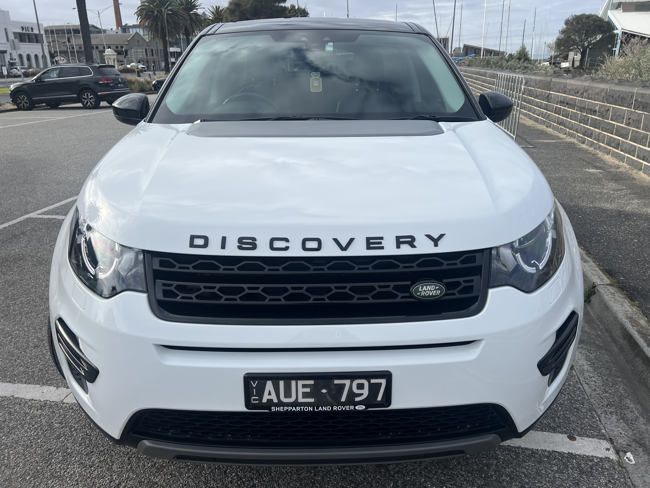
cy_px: 244
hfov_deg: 67.3
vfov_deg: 53.1
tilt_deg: -19.6
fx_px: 488
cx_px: 325
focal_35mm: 26
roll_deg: +1.4
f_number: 1.5
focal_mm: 5.7
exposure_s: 1/3968
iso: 50
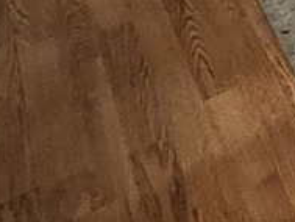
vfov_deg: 10.9
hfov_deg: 11.5
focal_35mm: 99
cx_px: 879
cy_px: -406
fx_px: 844
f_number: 2.2
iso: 320
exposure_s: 1/30
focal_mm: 1.74
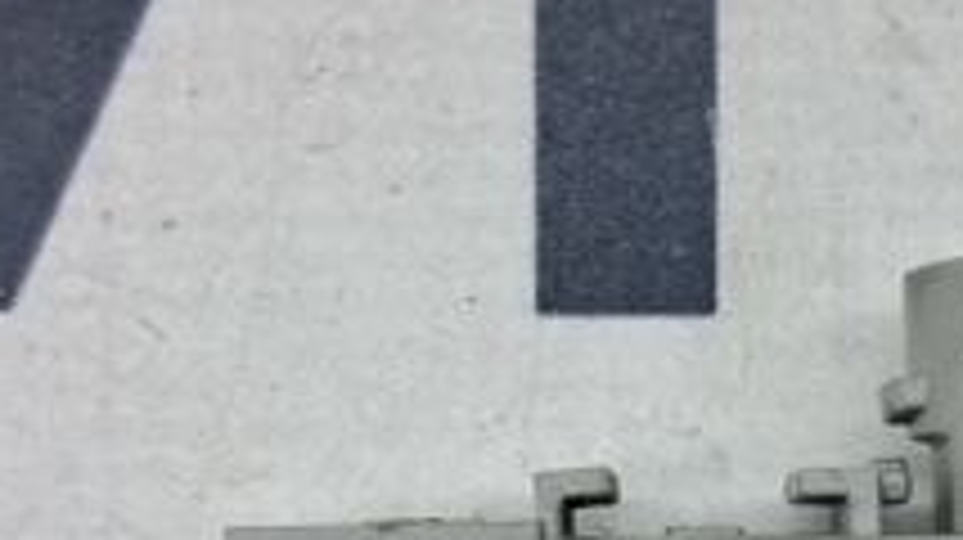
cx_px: 702
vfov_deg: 13.5
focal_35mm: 88
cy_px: 574
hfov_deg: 24.0
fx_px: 2245
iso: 50
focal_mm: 4
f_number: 1.8
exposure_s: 1/50
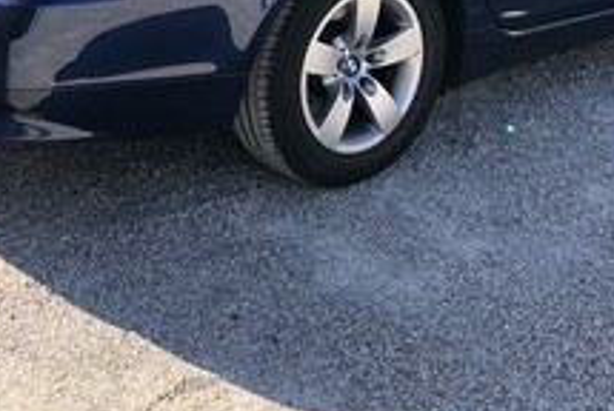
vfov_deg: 18.9
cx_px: 208
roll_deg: -1.9
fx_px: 1178
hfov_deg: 29.0
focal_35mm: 69
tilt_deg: -13.8
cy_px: -61
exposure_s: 1/727
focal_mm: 4
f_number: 1.8
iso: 20
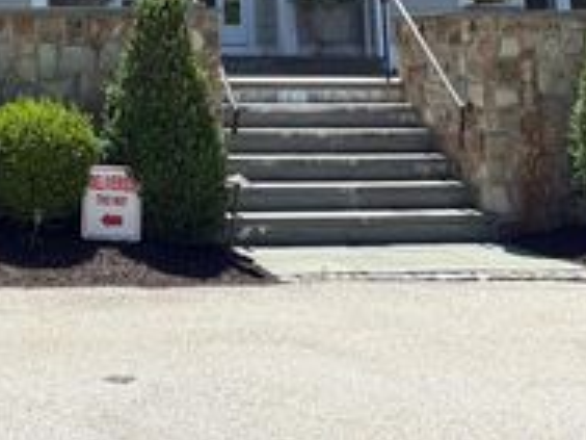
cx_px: 53
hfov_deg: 29.0
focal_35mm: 64
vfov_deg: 20.8
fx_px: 1083
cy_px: -136
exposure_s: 1/2907
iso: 80
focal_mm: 6.76
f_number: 1.78
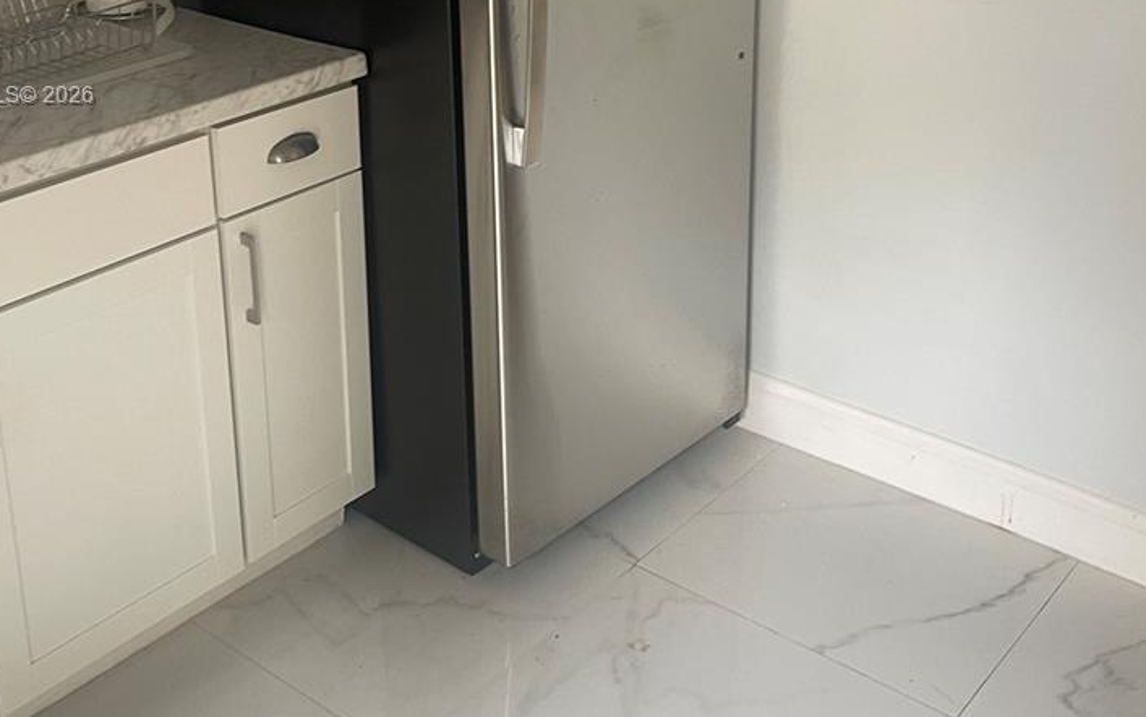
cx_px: 524
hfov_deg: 44.3
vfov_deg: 27.7
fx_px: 1406
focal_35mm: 45
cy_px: 97
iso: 100
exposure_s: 1/60
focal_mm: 5.1
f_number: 1.6
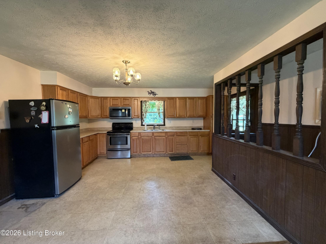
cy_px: 122
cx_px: 163
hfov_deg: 102.1
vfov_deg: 85.7
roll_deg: +0.6
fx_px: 132
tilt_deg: -2.7
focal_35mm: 14
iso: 400
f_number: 2.2
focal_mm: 2.22
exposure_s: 1/60
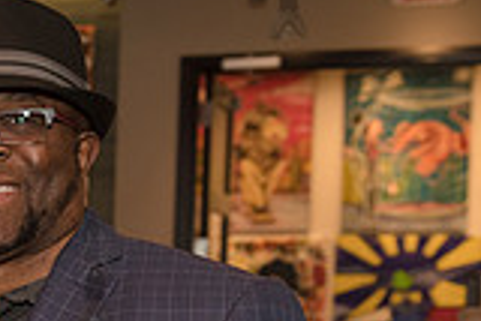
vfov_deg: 10.6
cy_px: 422
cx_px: -295
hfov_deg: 14.7
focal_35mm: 127
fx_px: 1698
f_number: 4
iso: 1250
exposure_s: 1/320
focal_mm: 35
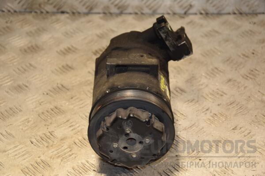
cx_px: 132
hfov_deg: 21.9
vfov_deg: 14.7
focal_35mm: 93
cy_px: 88
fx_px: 685
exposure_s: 1/160
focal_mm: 62
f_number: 5.3
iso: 800
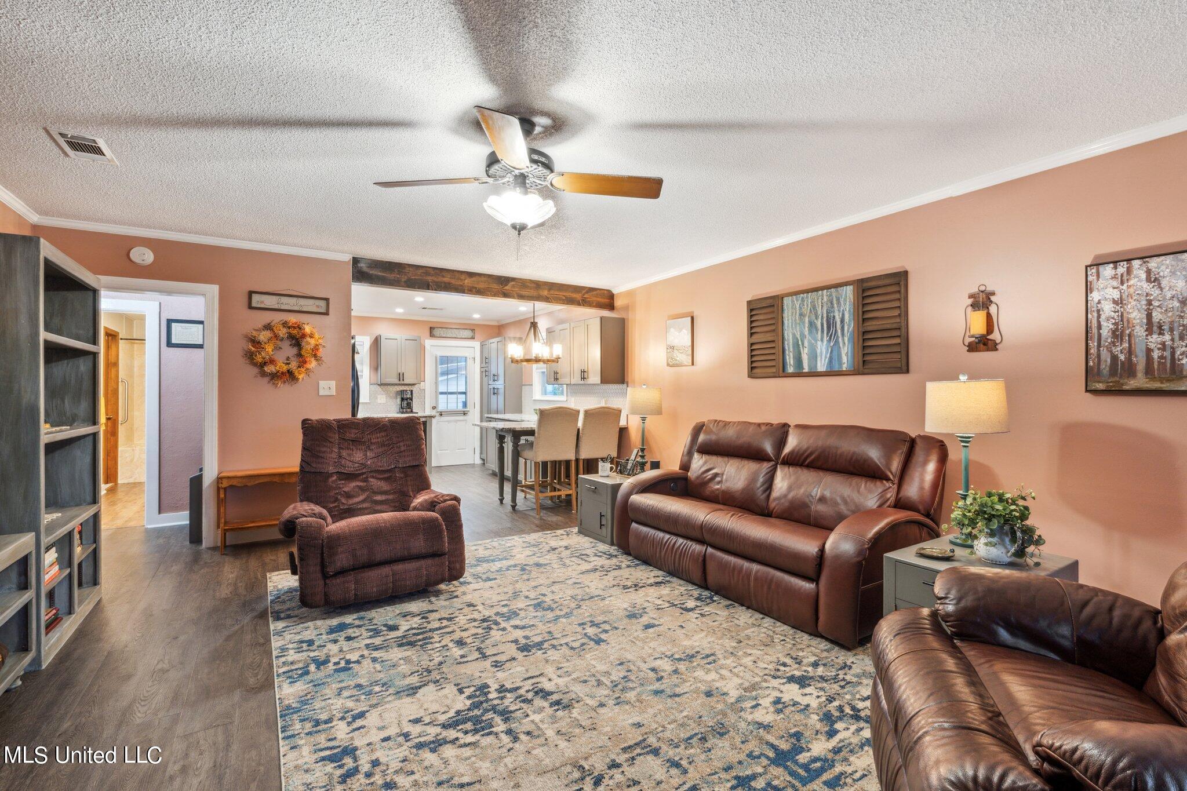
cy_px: 396
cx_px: 594
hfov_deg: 96.7
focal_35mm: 16
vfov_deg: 73.7
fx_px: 527
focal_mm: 16
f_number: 13
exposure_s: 1/1.25
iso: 400
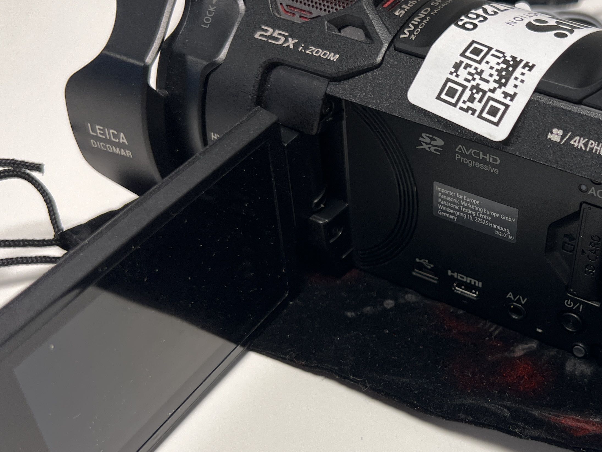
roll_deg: -2.8
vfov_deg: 30.2
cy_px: 275
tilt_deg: -40.5
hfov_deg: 38.3
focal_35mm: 48
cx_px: 471
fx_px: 835
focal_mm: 5.7
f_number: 1.5
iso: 64
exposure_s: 1/100
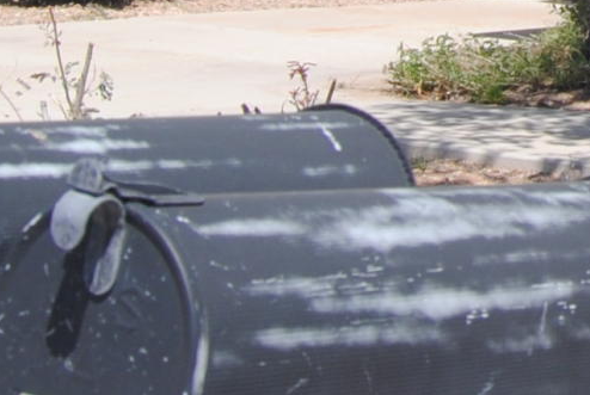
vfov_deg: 7.6
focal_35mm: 173
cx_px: 1272
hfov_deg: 10.6
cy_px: -411
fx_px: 2840
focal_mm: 19
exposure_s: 1/250
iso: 100
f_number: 8
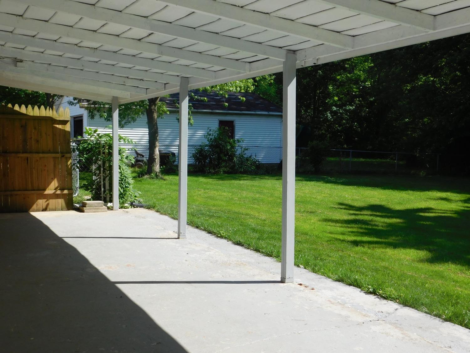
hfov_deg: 46.8
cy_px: 176
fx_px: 543
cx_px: 235
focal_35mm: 40
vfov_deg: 36.0
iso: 125
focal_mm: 7.1
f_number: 3.6
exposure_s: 1/800
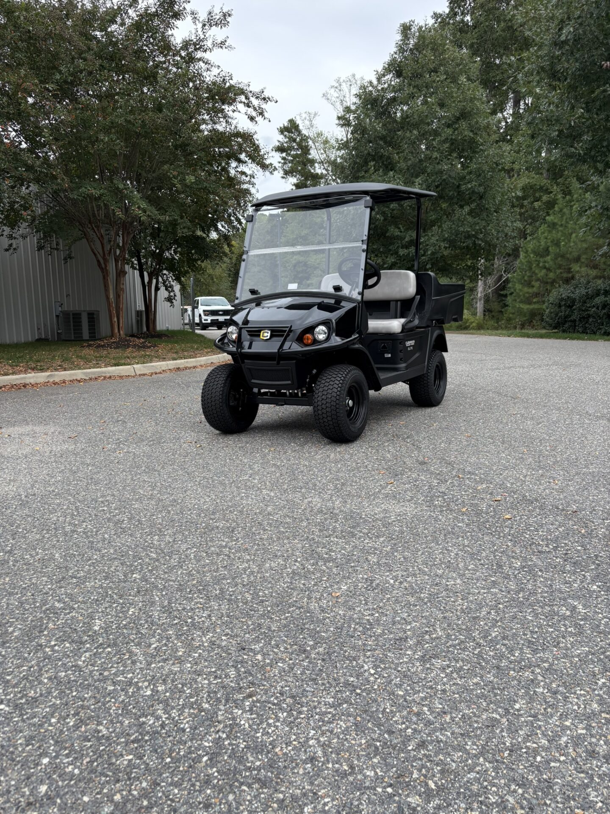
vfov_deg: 67.3
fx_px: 611
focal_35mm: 26
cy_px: 407
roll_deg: +1.2
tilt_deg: -7.0
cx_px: 305
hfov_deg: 53.1
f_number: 1.6
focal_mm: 5.96
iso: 64
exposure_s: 1/1117
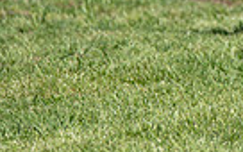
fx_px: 4311
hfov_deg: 3.2
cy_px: -92
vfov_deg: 2.0
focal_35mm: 651
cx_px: 390
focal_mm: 150
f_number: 4
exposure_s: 1/1000
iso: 100
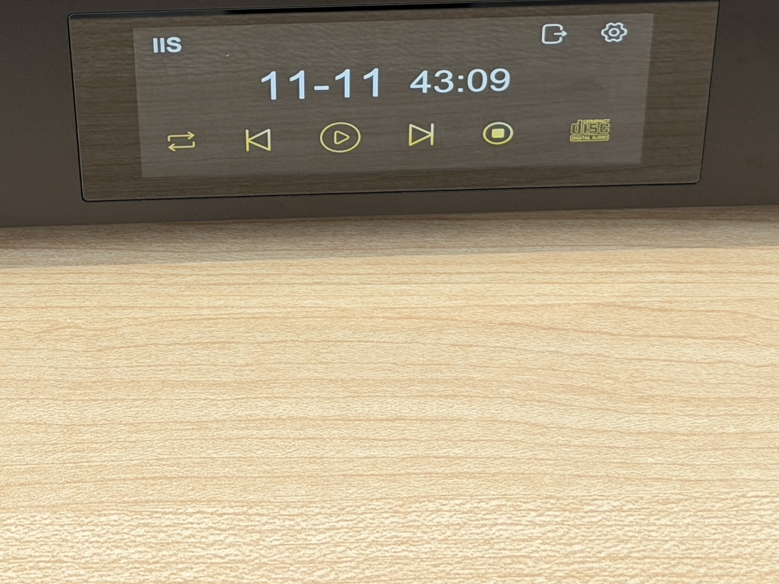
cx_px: 296
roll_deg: +1.5
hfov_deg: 16.8
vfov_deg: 12.4
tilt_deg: -38.3
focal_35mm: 117
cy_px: -97
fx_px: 2633
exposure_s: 1/60
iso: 125
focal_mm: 6.76
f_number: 1.78
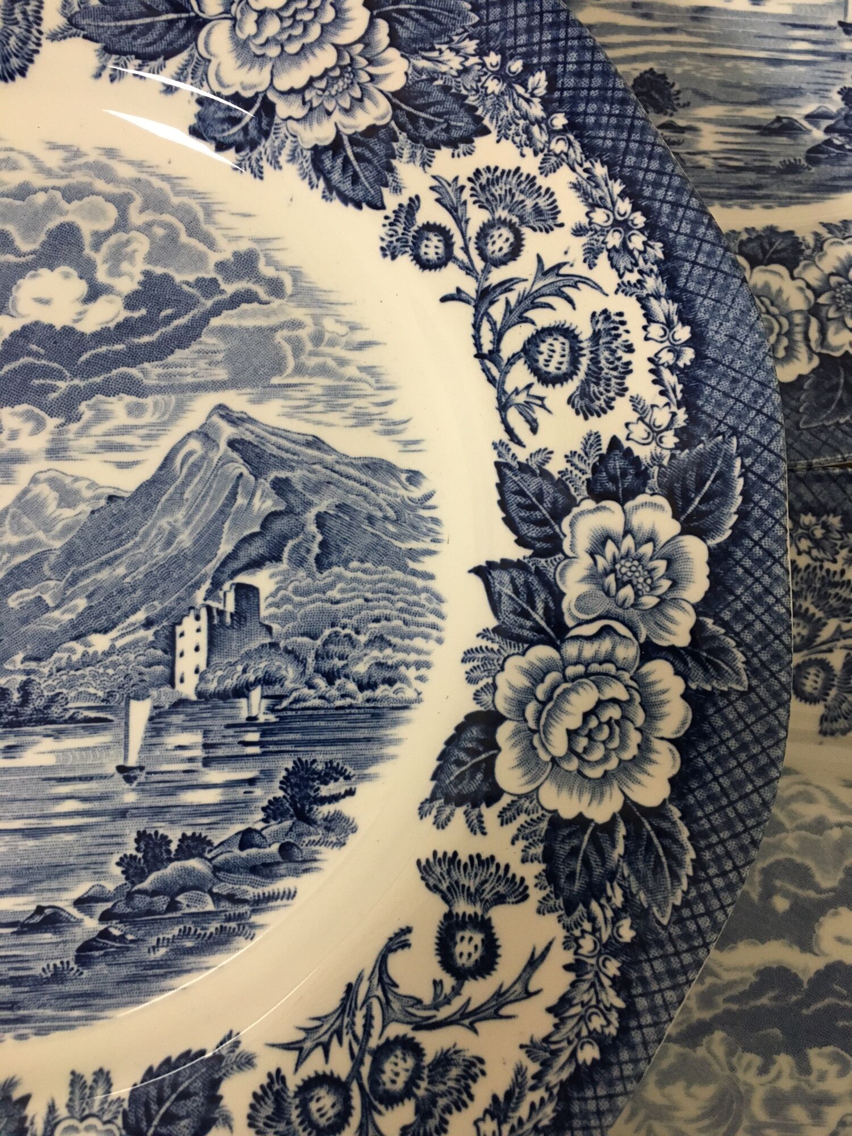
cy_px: 568
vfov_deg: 61.7
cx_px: 426
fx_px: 952
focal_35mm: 29
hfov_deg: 48.2
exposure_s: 1/33
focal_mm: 4.15
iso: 160
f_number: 2.2
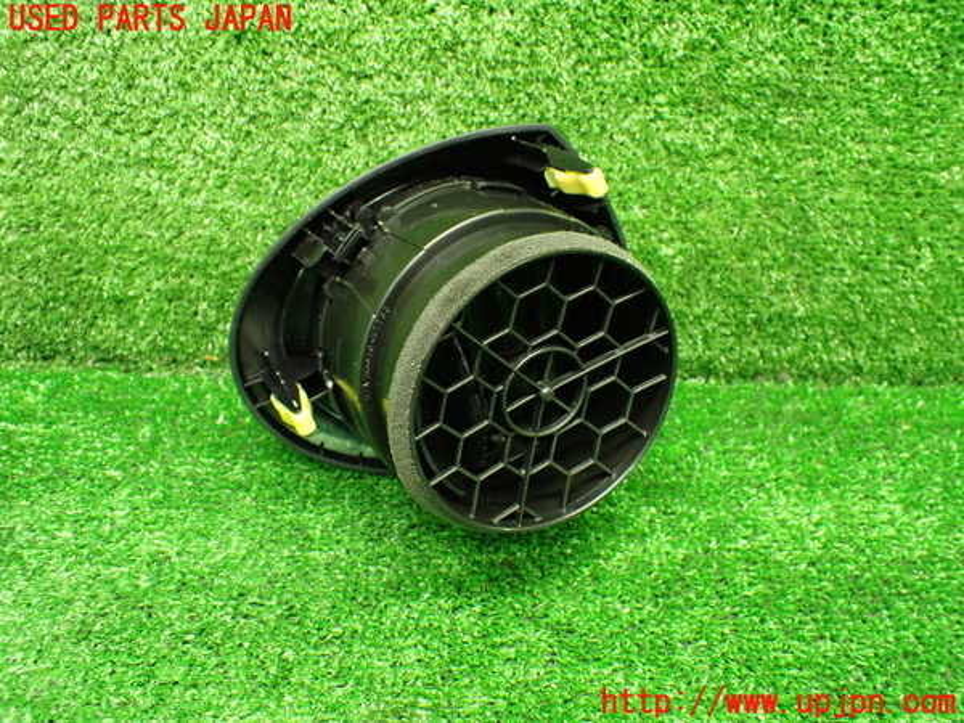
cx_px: 482
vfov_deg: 46.8
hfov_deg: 60.0
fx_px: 835
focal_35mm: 30
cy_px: 362
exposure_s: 1/40
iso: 800
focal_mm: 5.4
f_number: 2.3
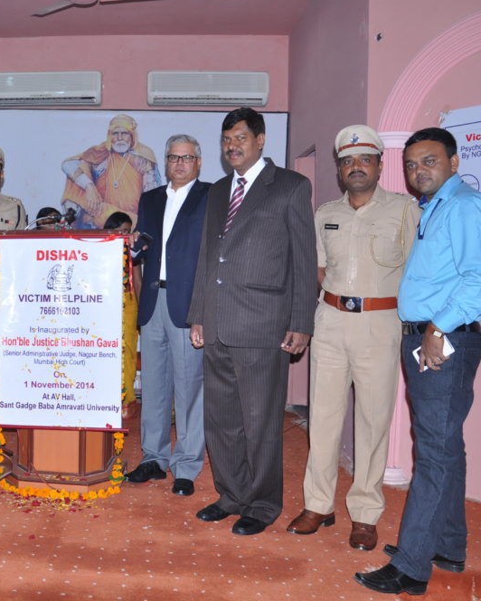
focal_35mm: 39
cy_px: 301
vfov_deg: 46.8
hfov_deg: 36.2
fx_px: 694
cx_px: 61
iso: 250
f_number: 4.5
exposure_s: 1/80
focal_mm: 18
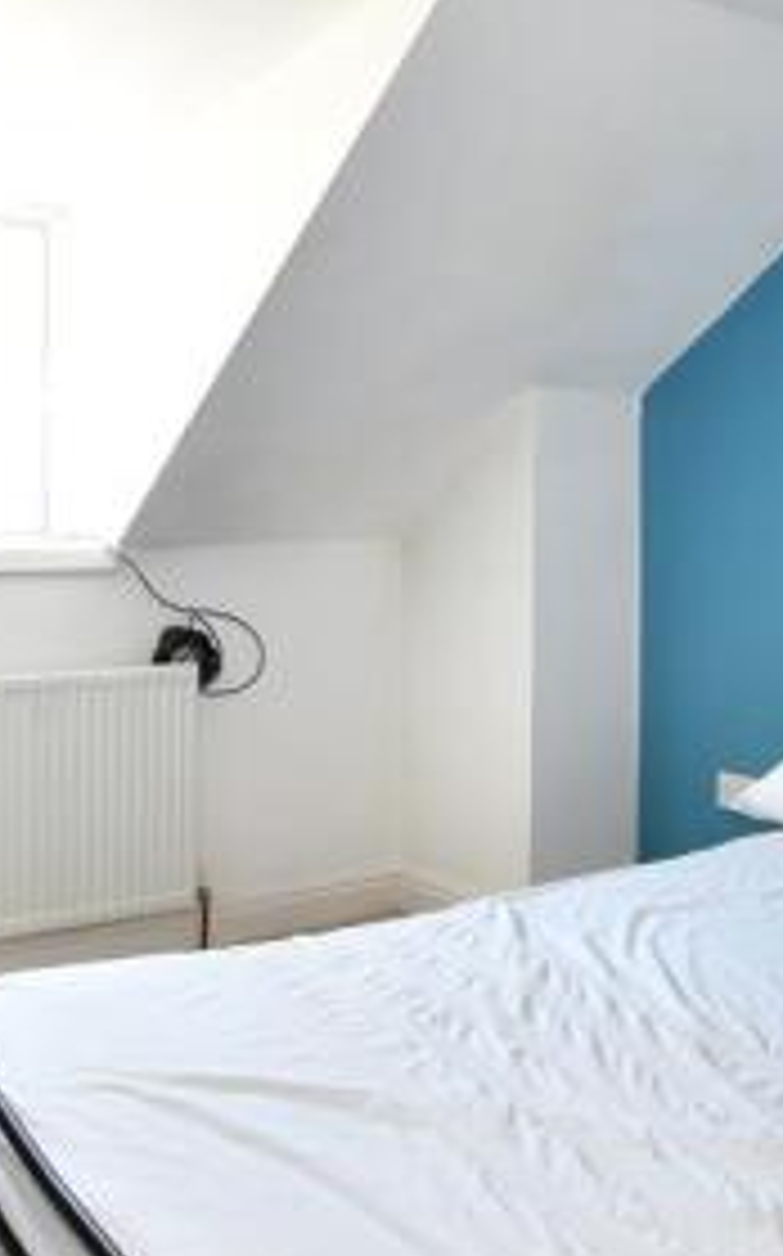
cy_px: 538
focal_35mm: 36
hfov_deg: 35.3
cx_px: 400
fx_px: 1231
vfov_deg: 53.8
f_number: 7.1
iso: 320
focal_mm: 10
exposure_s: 1/4
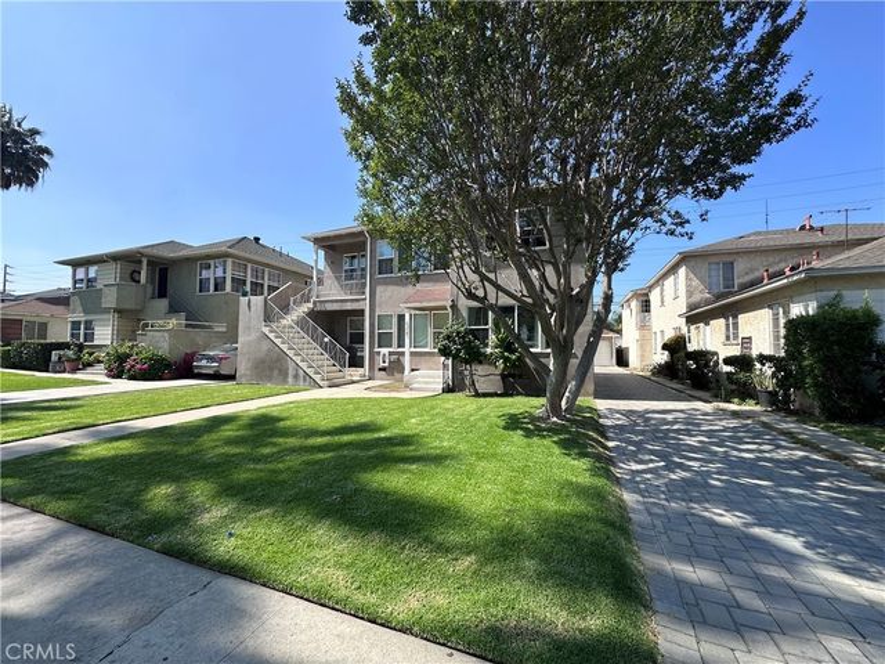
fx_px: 358
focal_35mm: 14
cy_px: 332
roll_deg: -1.3
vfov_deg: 85.7
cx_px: 442
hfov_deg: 102.1
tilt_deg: +2.5
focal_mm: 2.22
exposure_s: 1/1247
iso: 40
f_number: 2.2
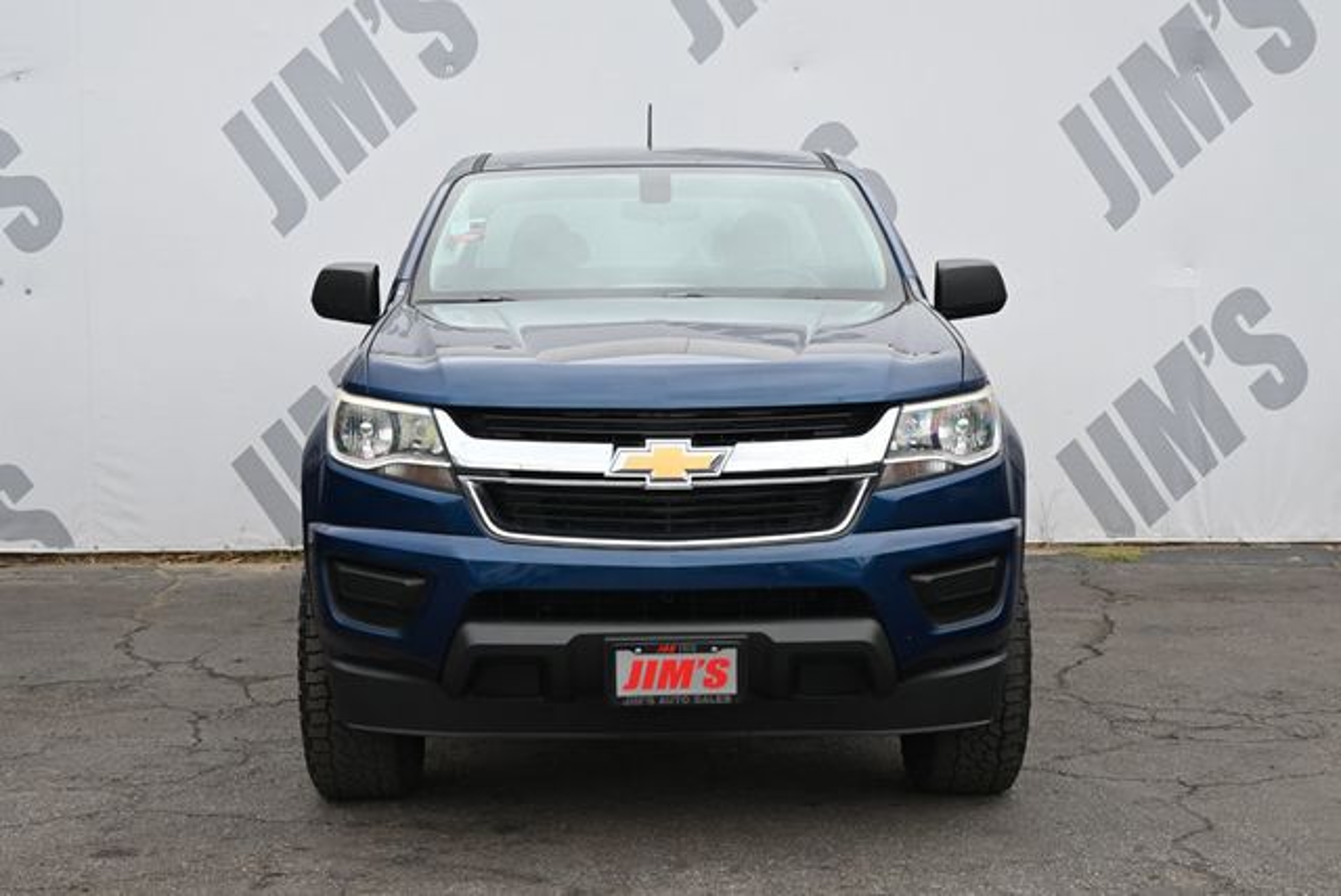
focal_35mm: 60
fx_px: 2237
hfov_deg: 33.4
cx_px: 670
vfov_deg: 22.7
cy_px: 448
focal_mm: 40
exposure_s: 1/250
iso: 320
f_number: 5.6
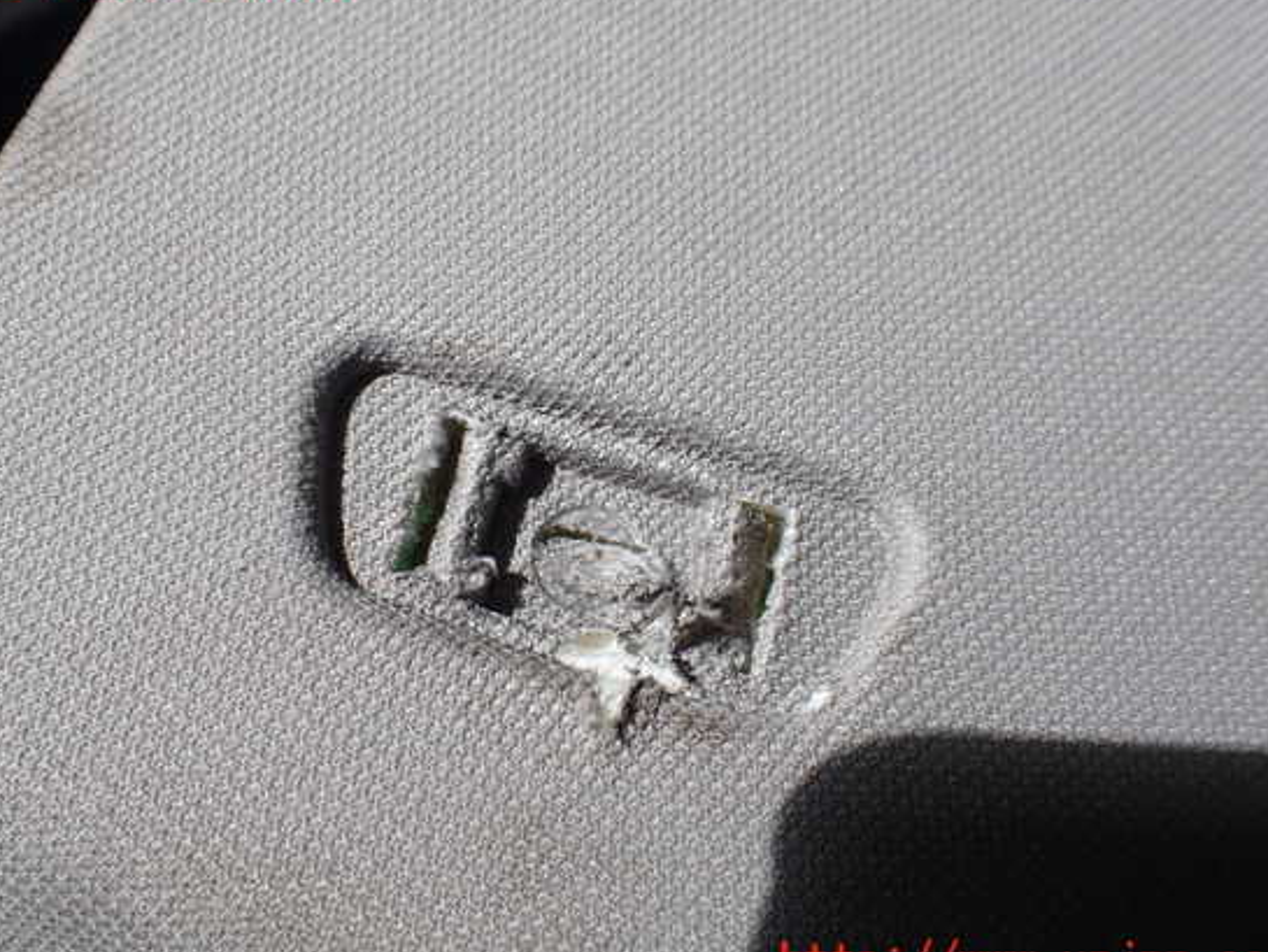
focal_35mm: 33
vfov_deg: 43.0
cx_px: 607
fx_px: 1209
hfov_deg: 55.3
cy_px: 470
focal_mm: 5.4
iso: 100
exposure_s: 1/800
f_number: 3.2
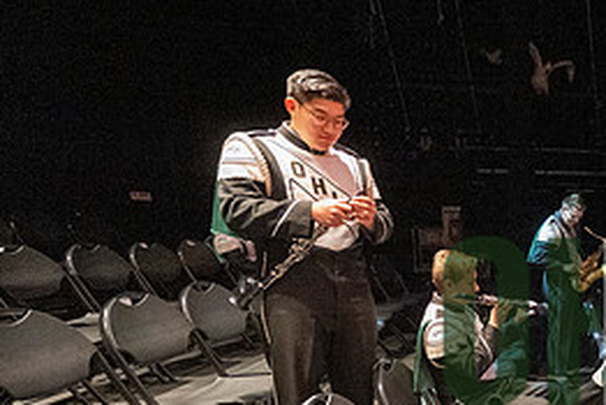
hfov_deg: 48.5
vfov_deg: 40.0
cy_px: 346
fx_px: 522
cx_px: 618
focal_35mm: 31
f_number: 4
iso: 8000
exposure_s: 1/500
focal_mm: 14
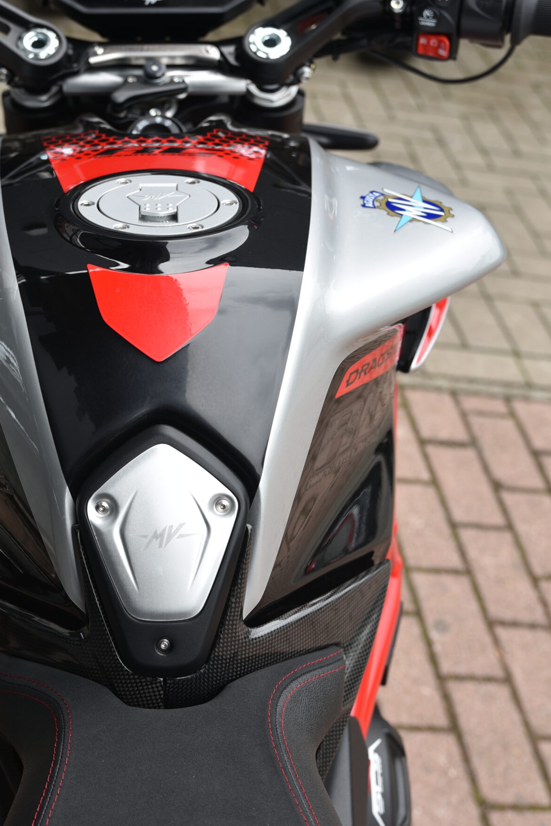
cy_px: 386
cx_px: 184
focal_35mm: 61
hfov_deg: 22.2
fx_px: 1399
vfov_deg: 32.9
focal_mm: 42
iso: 100
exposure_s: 1/100
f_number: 5
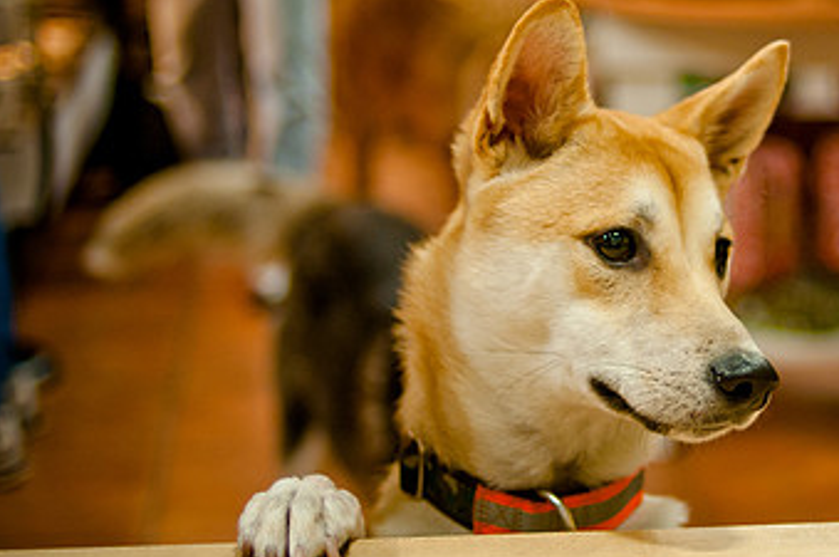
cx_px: 693
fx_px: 2091
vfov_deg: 15.1
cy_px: 175
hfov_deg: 22.3
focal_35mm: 90
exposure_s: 1/160
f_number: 2
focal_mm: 35
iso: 640
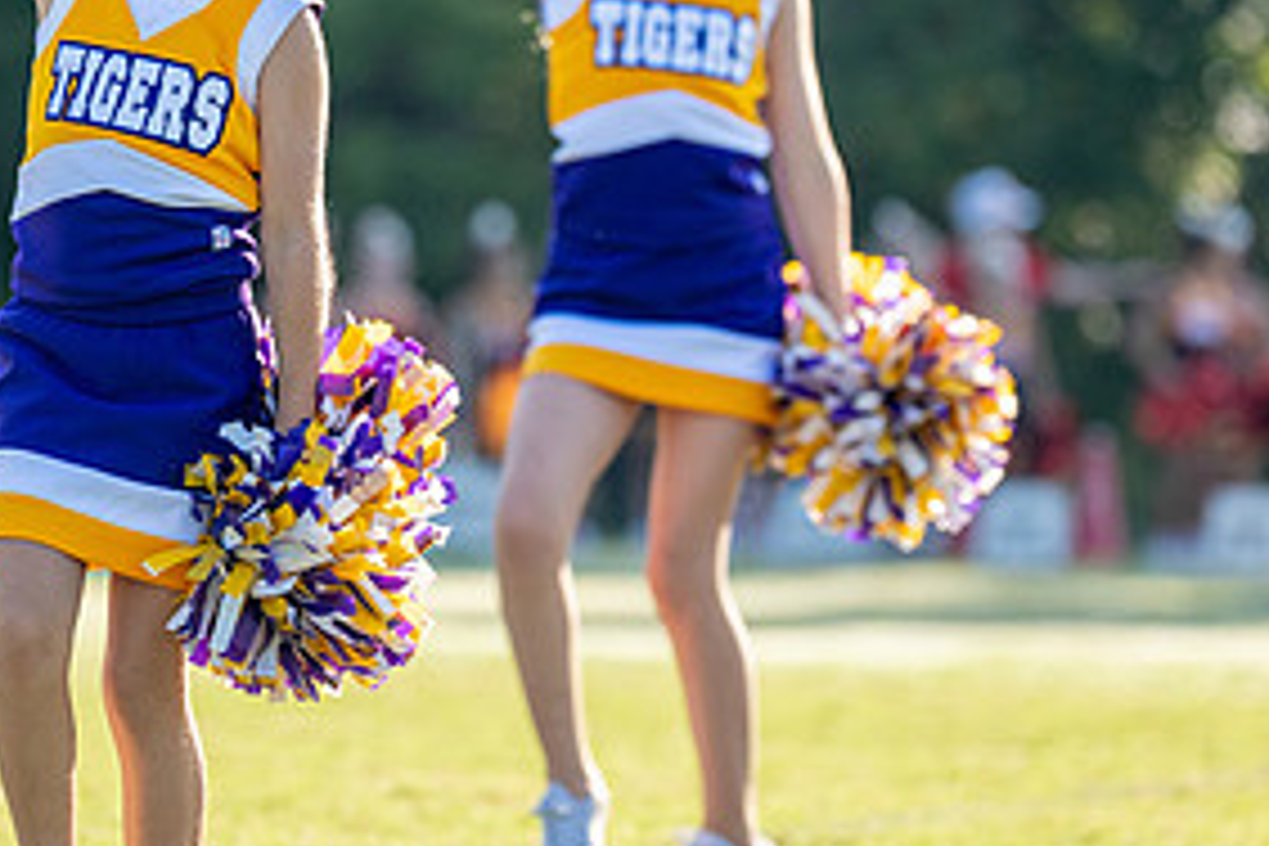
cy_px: 282
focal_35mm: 353
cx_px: 268
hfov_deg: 5.8
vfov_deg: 3.9
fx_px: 12442
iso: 400
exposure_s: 1/2000
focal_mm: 152
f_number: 2.8
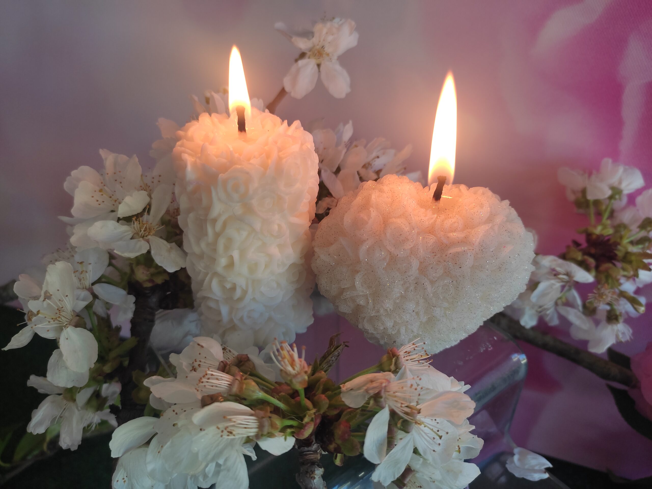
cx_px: 326
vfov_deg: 53.1
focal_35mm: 26
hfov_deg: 67.3
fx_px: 490
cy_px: 244
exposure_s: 1/100
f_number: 1.79
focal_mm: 4.74
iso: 165
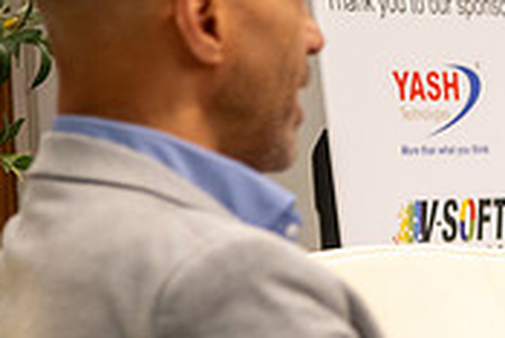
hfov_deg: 6.5
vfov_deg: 4.4
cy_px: 355
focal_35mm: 314
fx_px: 4408
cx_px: 750
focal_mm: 95
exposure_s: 1/100
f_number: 4
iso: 1600
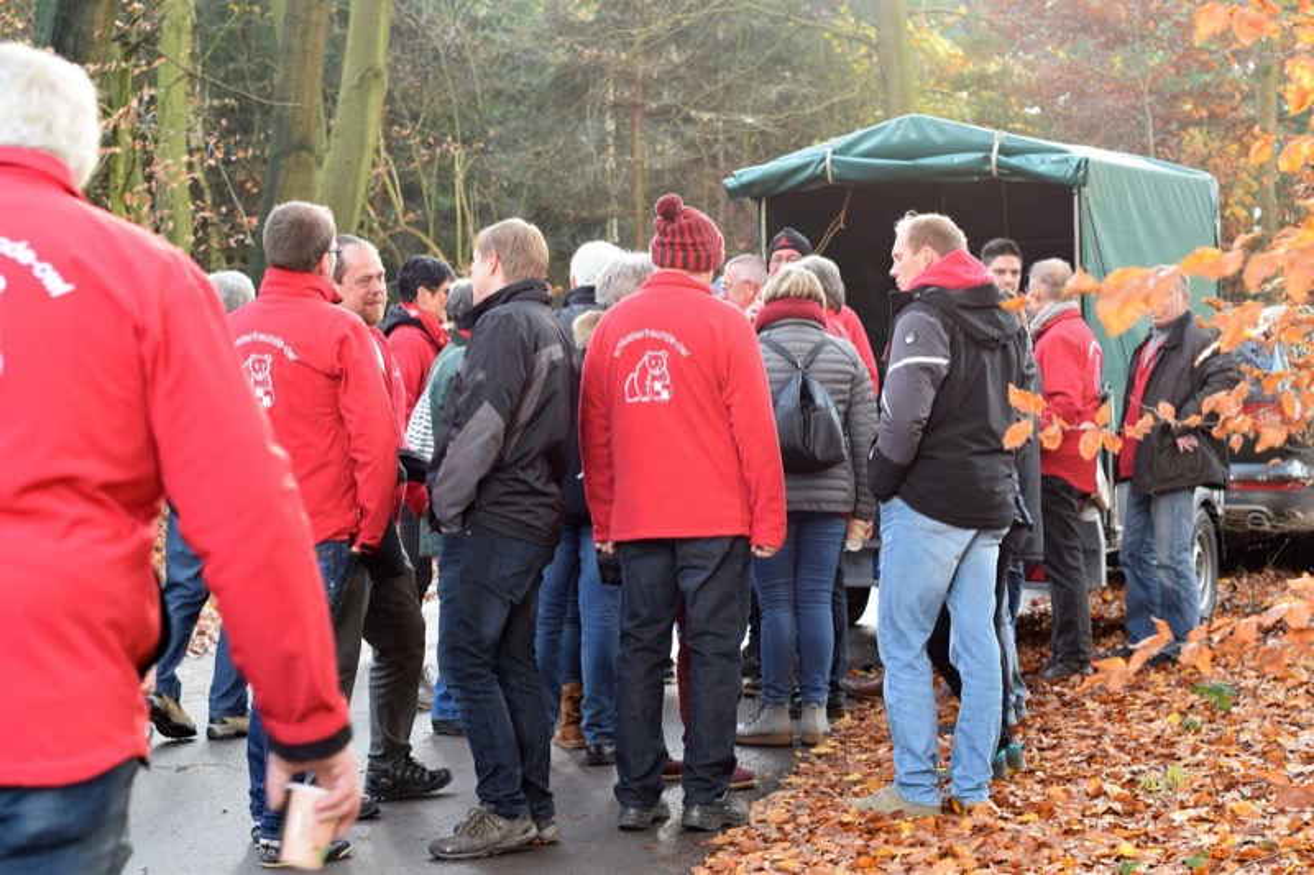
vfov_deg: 18.2
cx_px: 657
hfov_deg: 27.0
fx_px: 2737
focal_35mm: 75
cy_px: 438
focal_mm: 50
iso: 500
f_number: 4
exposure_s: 1/60
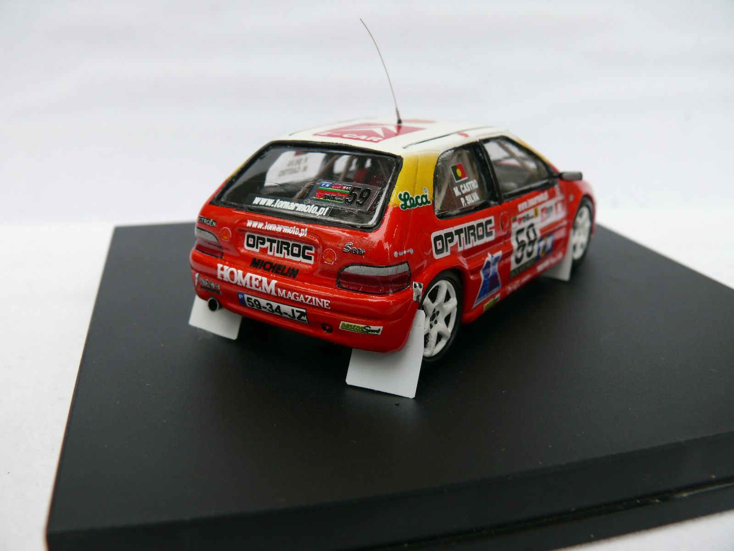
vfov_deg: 40.7
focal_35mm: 35
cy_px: 276
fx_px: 742
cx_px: 367
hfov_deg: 52.6
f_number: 4
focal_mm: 7.4
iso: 100
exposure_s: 1/250
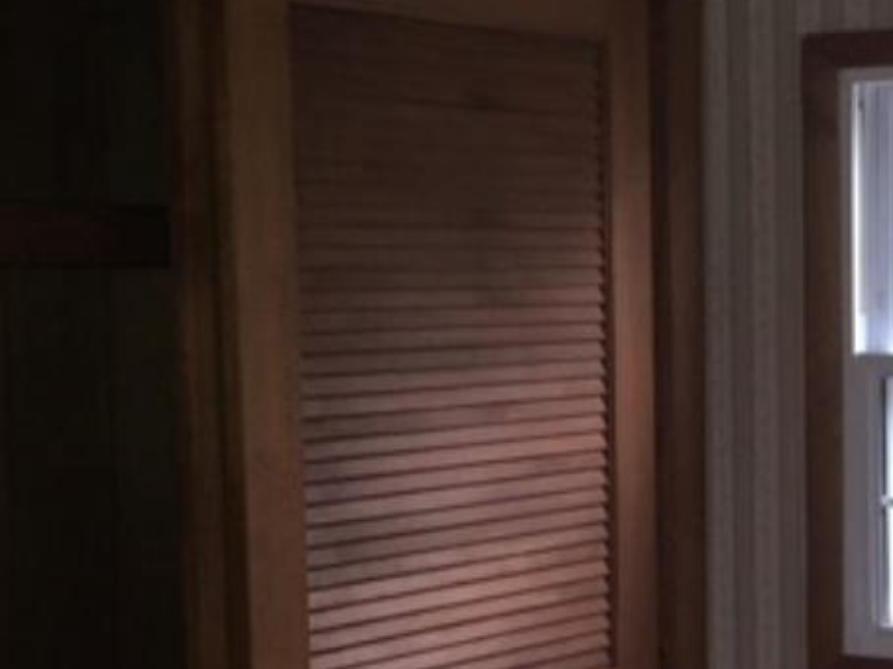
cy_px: 529
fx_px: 2372
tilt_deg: -5.3
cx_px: 834
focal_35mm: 92
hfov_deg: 20.8
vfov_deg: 15.9
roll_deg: +0.8
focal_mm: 4.15
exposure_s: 1/20
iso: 160
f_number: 2.2
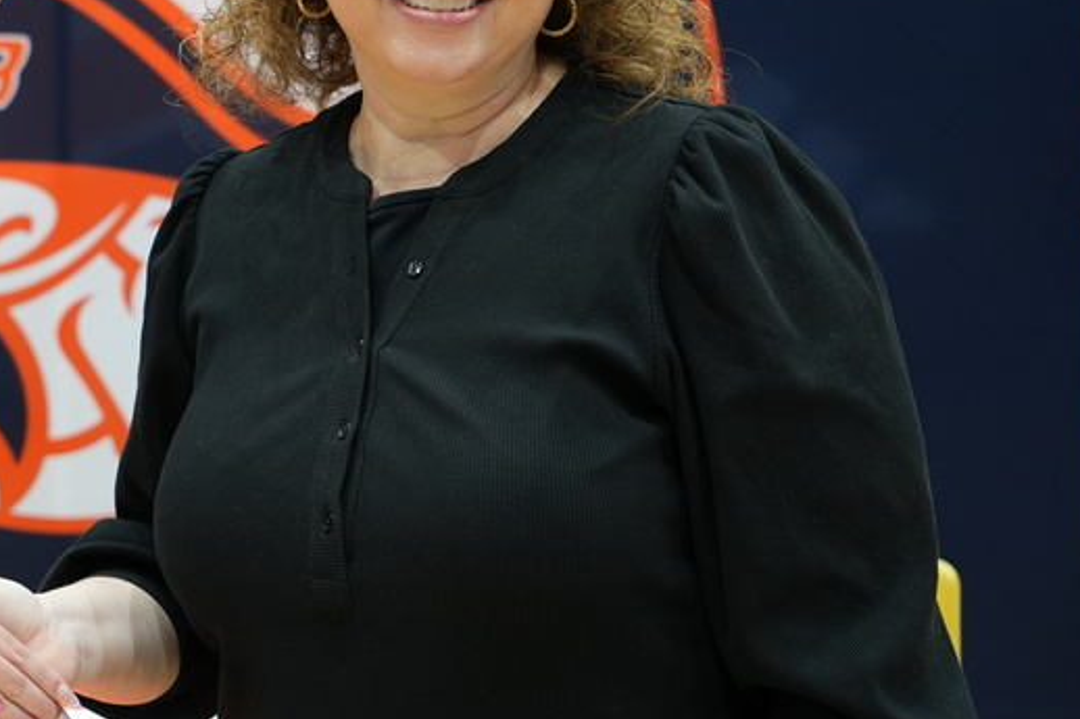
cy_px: 151
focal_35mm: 90
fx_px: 2696
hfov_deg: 22.0
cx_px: 63
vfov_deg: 15.1
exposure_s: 1/60
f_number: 2.8
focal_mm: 30.3
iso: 400
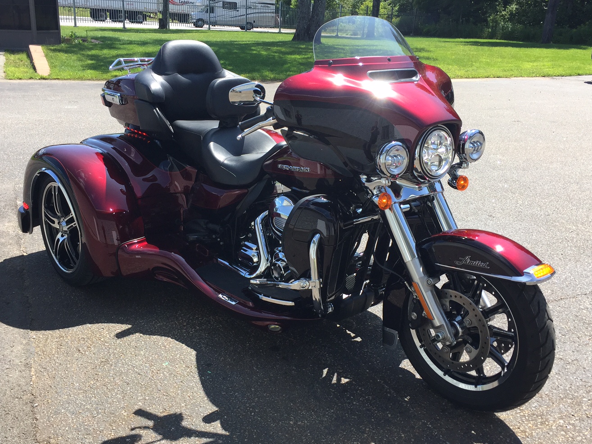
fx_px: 616
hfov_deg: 51.3
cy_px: 231
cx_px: 281
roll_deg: -2.7
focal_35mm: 36
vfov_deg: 39.6
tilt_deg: -18.1
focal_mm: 4.15
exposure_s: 1/775
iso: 32
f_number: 2.2
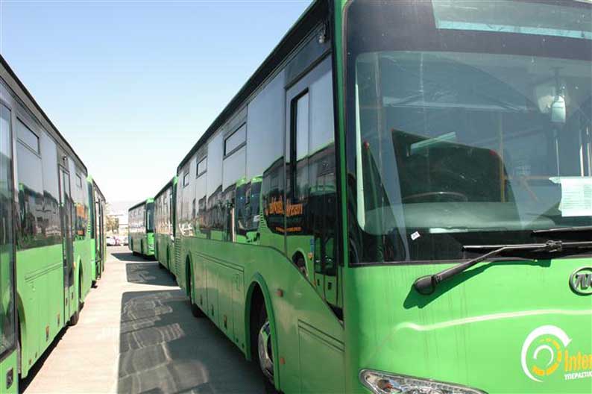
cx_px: 296
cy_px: 197
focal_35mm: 36
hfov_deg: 53.2
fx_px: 591
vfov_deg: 36.8
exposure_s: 1/320
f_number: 9
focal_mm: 24
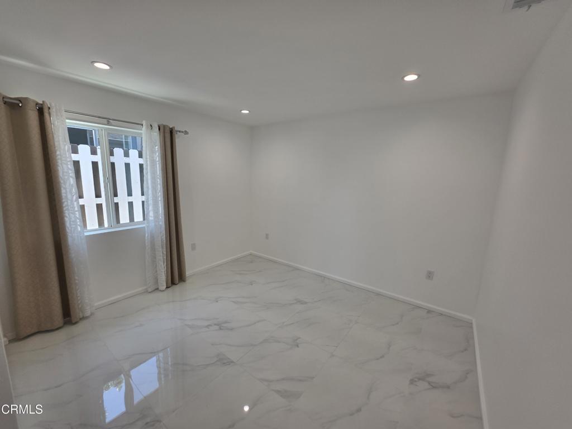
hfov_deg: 106.2
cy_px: 214
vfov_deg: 89.9
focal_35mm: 13
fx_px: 215
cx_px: 286
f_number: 1.9
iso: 50
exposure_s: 1/120
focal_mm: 2.2
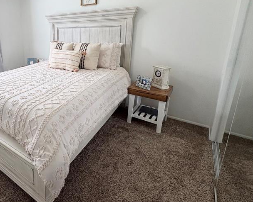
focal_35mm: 23
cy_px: 68
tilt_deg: -13.2
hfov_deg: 65.1
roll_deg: +2.1
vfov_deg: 59.6
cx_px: 46
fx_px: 172
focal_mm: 2.22
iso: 64
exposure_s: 1/99
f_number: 2.2
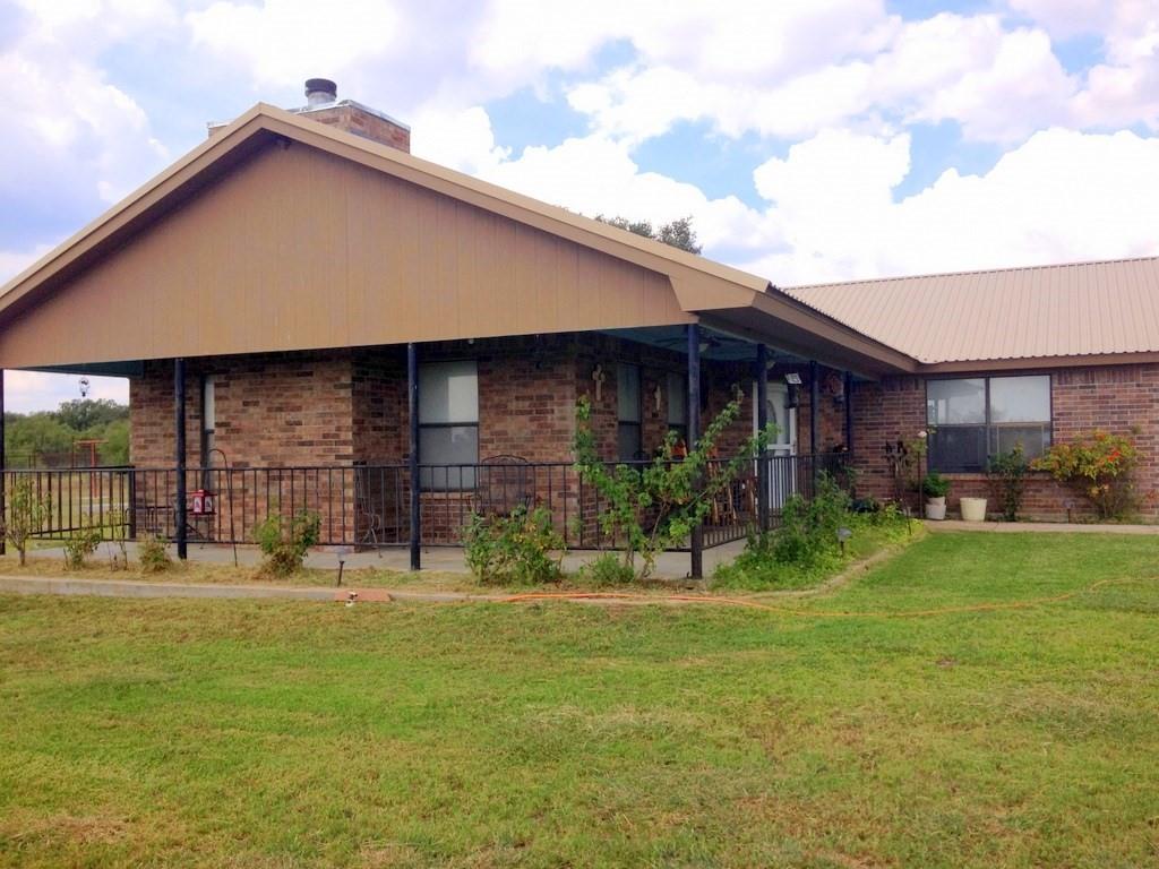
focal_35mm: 35
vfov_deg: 40.7
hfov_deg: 52.6
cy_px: 434
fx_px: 1172
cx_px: 580
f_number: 2.4
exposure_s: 1/1284
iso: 50
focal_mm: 4.28
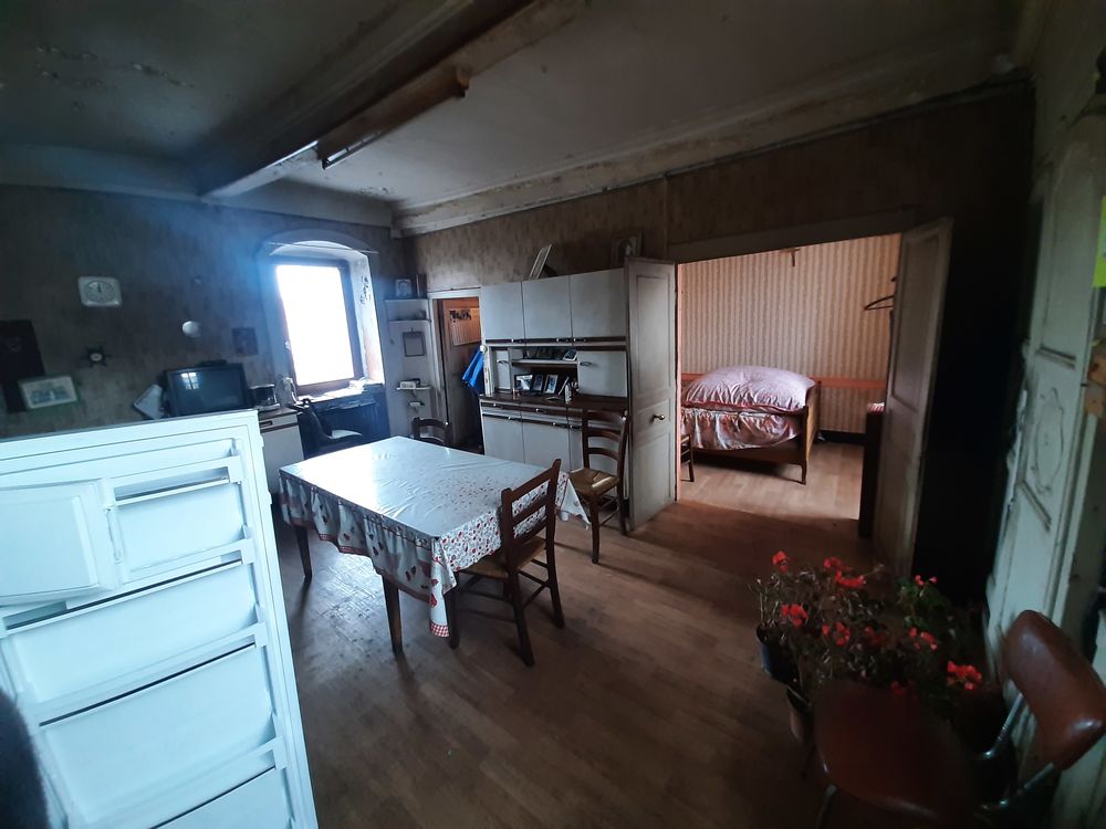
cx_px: 553
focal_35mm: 13
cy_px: 414
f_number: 2.2
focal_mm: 1.42
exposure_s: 1/25
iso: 250
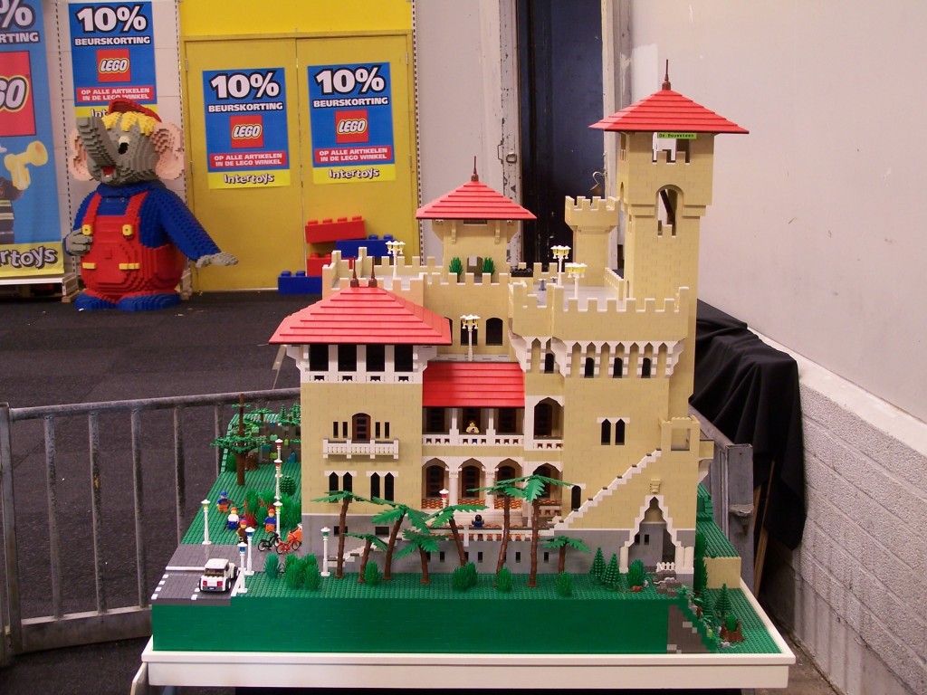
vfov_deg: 26.1
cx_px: 464
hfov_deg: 34.3
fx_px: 1500
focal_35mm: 56
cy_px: 348
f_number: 3.1
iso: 80
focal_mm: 9.3
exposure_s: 1/2
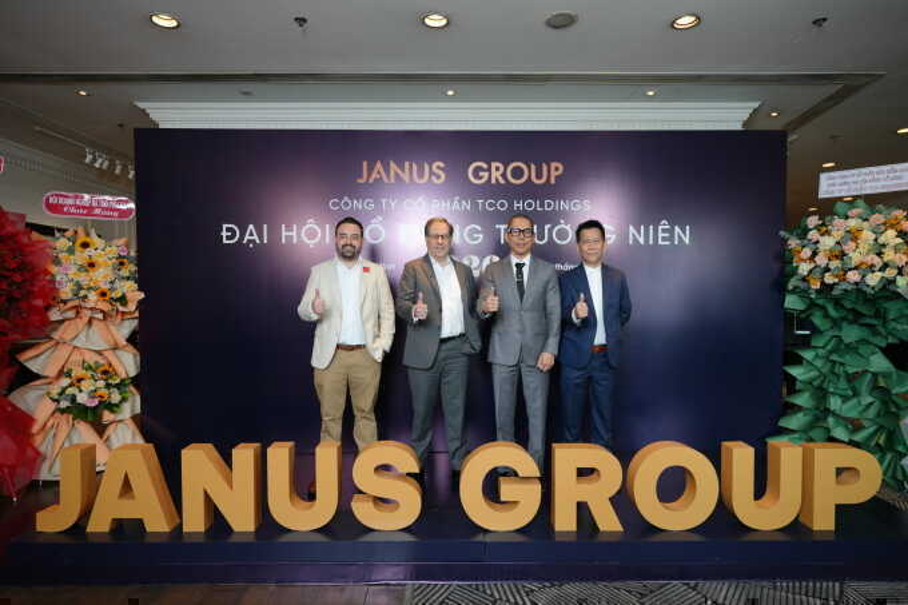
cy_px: 302
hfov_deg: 84.0
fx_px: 504
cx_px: 454
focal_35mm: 20
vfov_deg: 61.9
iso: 250
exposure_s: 1/125
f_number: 4
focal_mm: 20
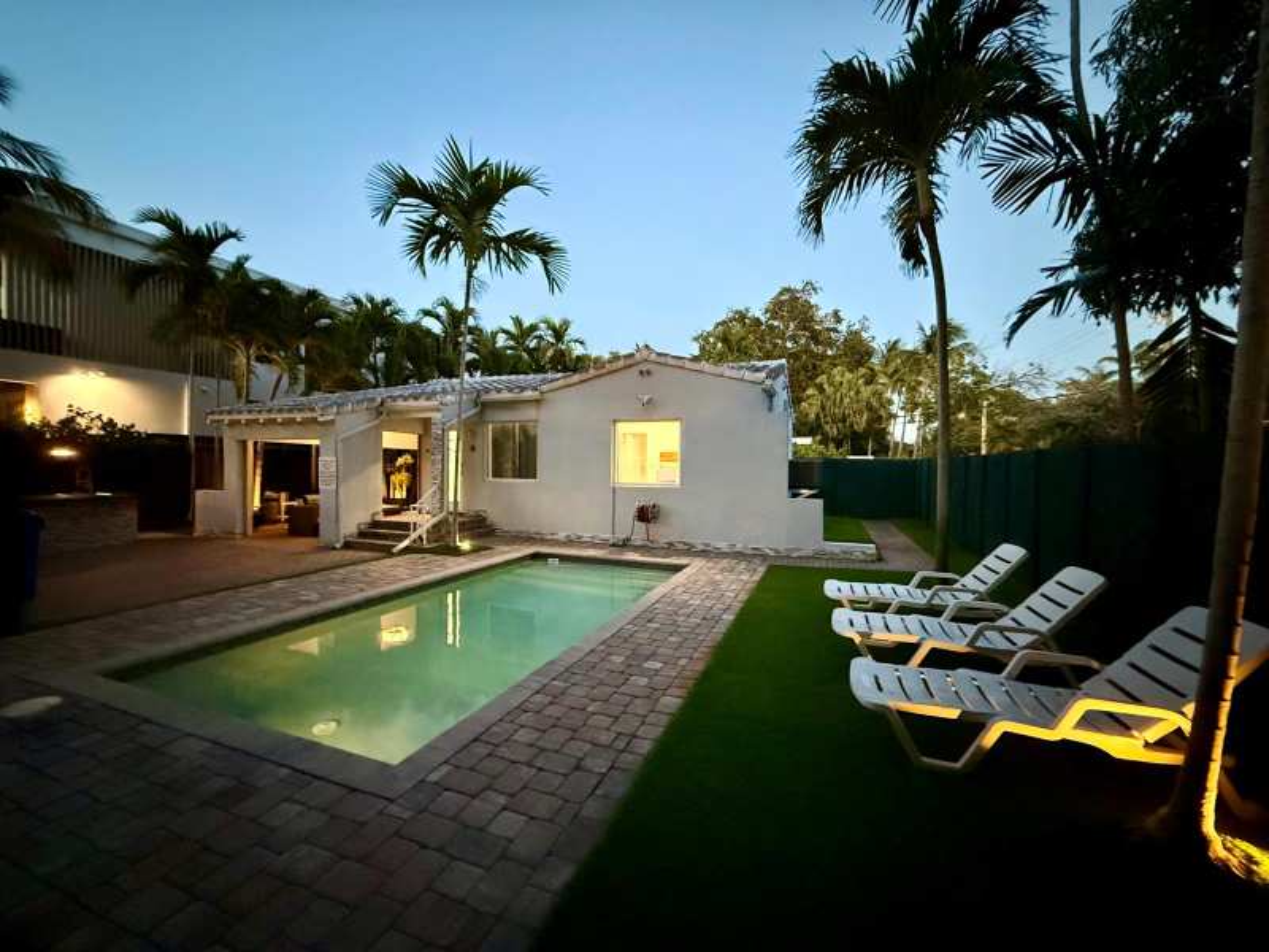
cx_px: 634
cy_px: 476
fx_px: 513
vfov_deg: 85.7
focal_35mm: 14
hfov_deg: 102.1
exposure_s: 1/40
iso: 1600
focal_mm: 2.22
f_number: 2.2
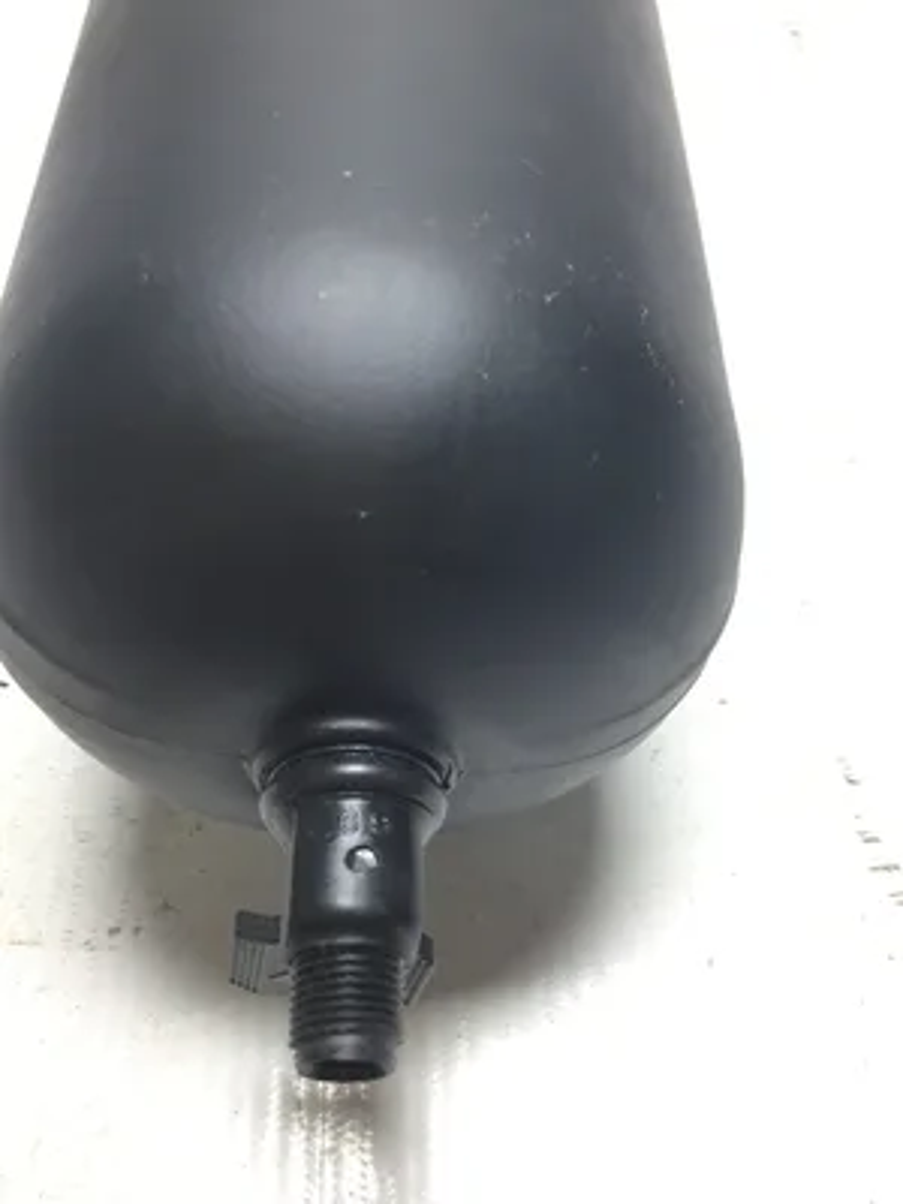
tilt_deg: -54.0
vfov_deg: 58.4
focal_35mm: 31
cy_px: 602
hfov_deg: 45.4
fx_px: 1078
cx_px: 452
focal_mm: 3.3
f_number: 2.4
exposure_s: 1/60
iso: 32
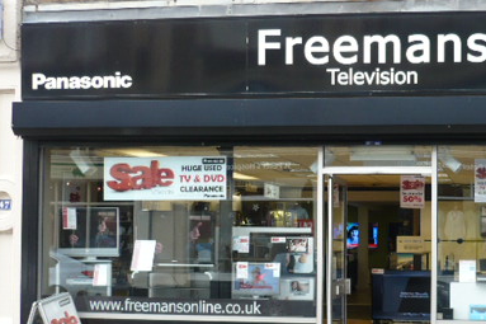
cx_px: 373
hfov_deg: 30.0
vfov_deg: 20.6
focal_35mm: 66
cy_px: 202
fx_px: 891
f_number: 2.8
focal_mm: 5.8
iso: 100
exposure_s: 1/50
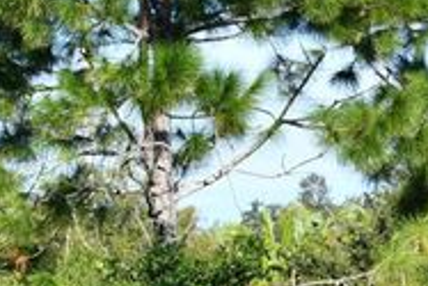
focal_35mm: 205
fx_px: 2439
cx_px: 471
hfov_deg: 9.9
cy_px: 442
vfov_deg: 6.6
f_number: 8
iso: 200
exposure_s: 1/250
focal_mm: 30
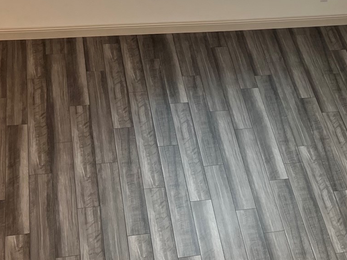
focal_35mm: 70
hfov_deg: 27.3
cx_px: 272
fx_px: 702
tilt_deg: -47.9
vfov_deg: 21.0
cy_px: 168
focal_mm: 5.7
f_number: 1.5
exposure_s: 1/120
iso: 125
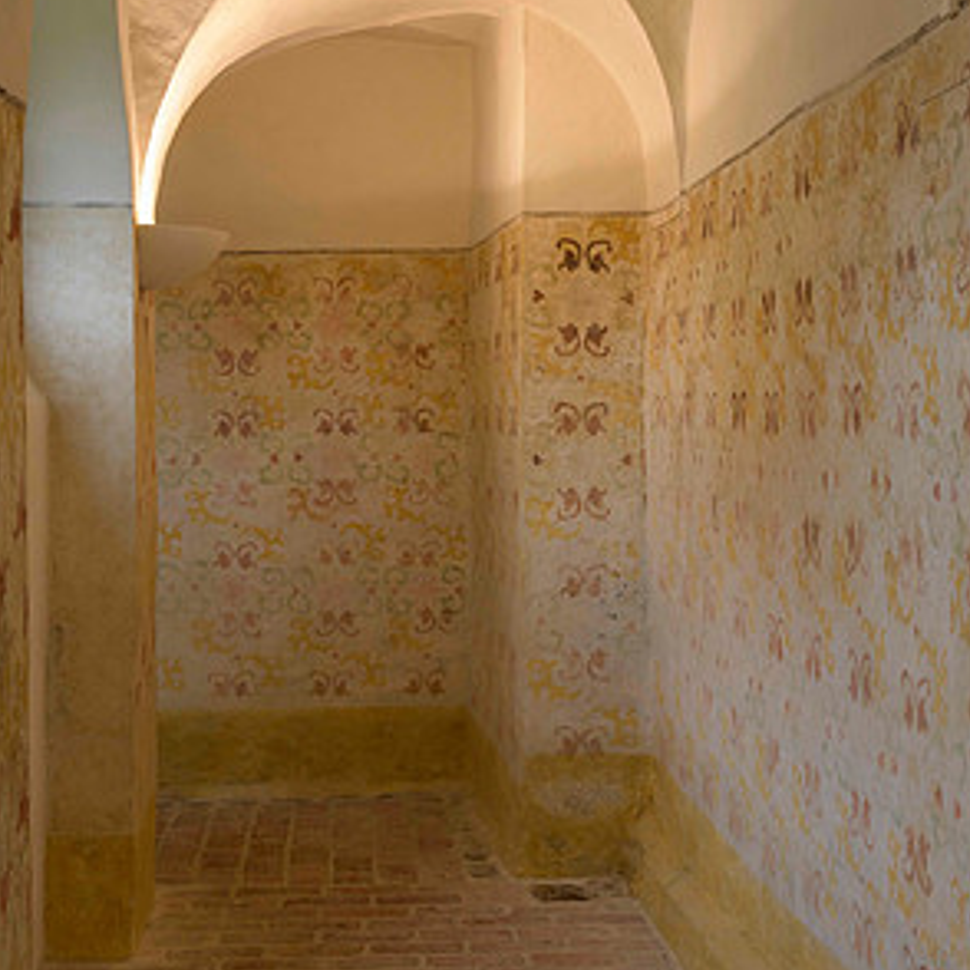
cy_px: 426
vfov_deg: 26.5
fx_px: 2061
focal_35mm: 65
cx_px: 492
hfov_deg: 26.5
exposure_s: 1/100
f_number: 6.3
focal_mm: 50
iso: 900
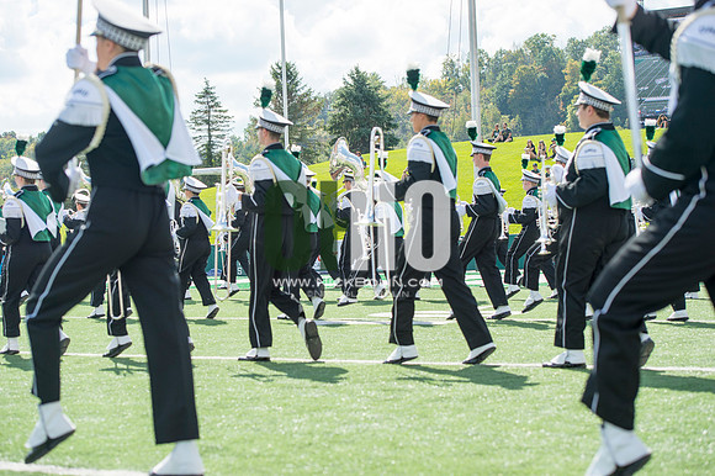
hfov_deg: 28.9
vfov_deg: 19.4
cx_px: 358
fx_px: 1389
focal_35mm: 70
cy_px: 238
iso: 200
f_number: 4.5
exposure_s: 1/1000
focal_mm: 70
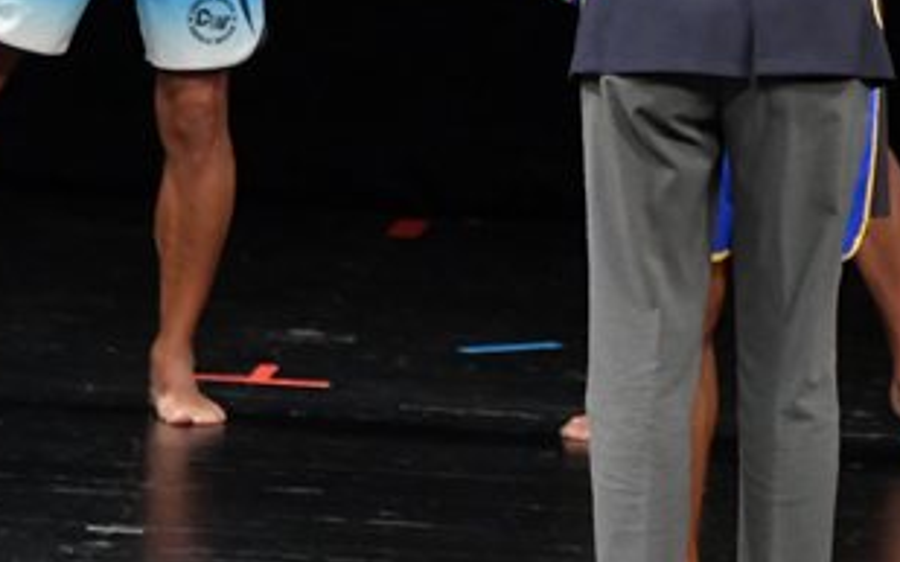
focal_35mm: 728
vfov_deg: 1.8
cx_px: 572
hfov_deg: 2.9
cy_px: -82
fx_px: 17853
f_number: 5.6
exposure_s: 1/400
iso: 3200
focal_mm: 190
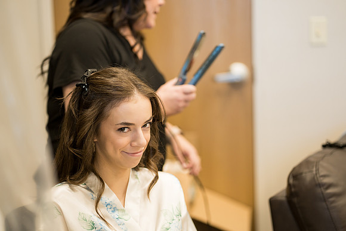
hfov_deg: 23.9
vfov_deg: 16.1
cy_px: 116
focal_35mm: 85
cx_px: 173
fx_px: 817
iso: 640
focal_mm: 85
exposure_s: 1/250
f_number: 1.8
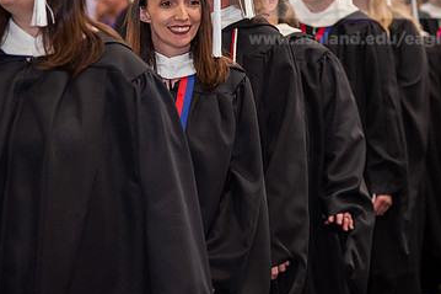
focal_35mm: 194
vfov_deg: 7.1
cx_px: 193
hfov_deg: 10.6
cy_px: 65
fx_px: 2375
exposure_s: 1/125
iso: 1000
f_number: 4
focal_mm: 120
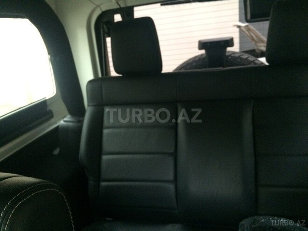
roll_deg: +6.0
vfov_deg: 48.2
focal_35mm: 29
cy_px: 116
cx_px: 154
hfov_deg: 61.7
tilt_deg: -14.7
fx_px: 258
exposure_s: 1/17
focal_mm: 4.15
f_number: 2.2
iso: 320
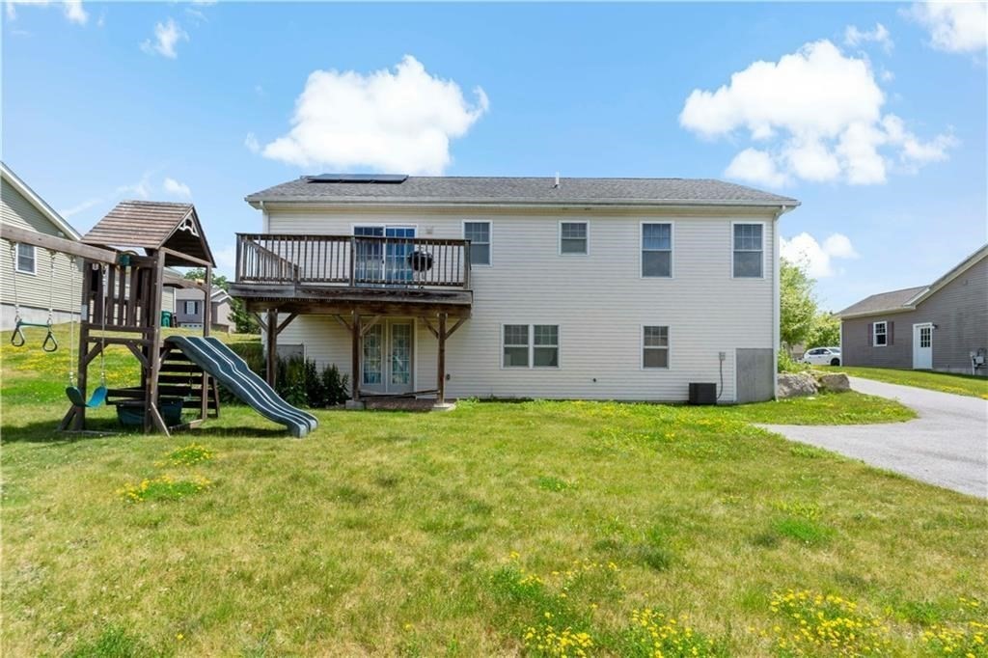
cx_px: 494
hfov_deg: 93.3
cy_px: 329
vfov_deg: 70.4
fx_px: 466
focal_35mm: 17
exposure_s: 1/30
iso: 100
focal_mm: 17
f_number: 22
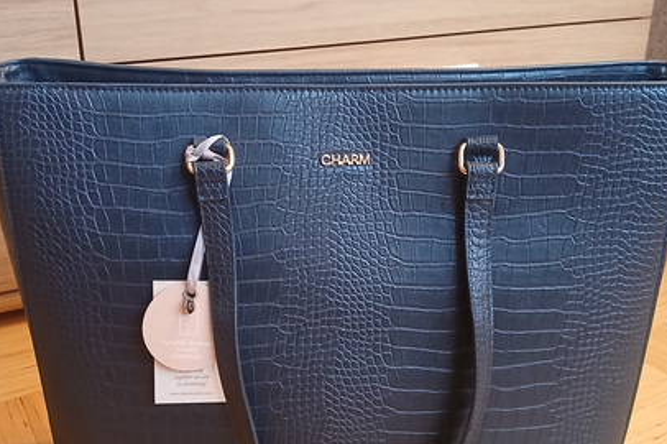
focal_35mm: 40
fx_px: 740
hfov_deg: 48.5
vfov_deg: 33.2
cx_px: 330
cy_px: 276
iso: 500
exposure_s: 1/25
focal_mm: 3.98
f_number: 1.8
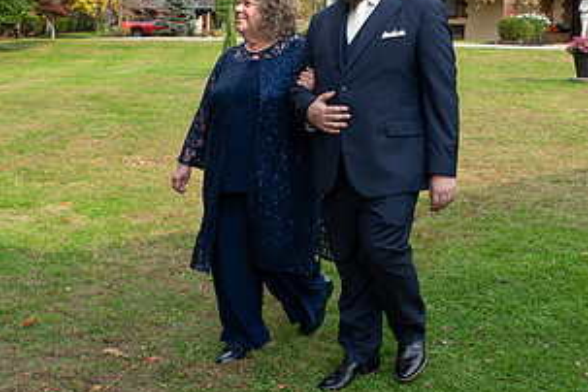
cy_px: 178
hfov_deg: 35.0
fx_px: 931
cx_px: 314
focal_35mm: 57
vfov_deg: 23.8
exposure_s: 1/200
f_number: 9
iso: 400
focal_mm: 24
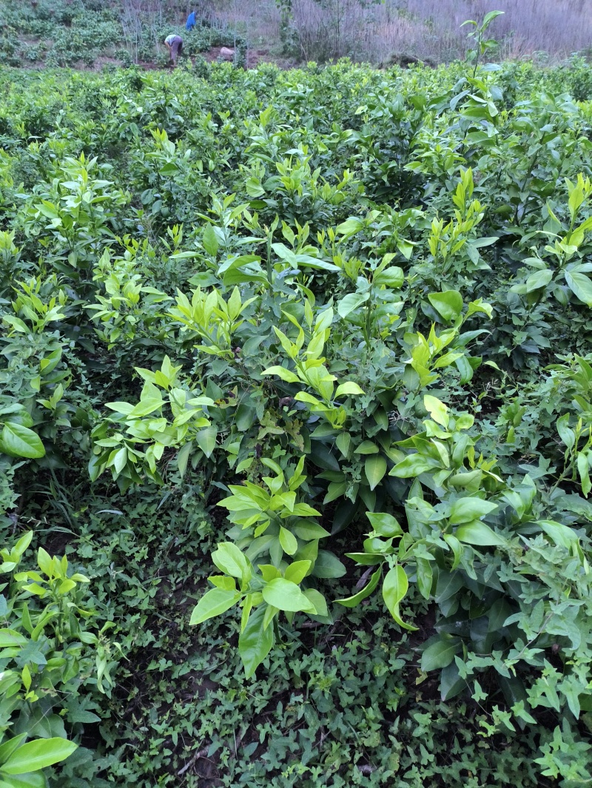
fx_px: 524
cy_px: 394
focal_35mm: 23
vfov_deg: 73.9
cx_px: 296
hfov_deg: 58.9
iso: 839
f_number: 1.79
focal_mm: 4.69
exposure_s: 1/25
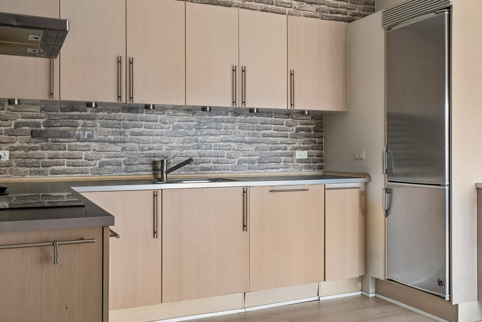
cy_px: 161
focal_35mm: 34
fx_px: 455
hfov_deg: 55.8
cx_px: 241
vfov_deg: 38.9
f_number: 5.6
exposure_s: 1/13
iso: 250
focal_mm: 23
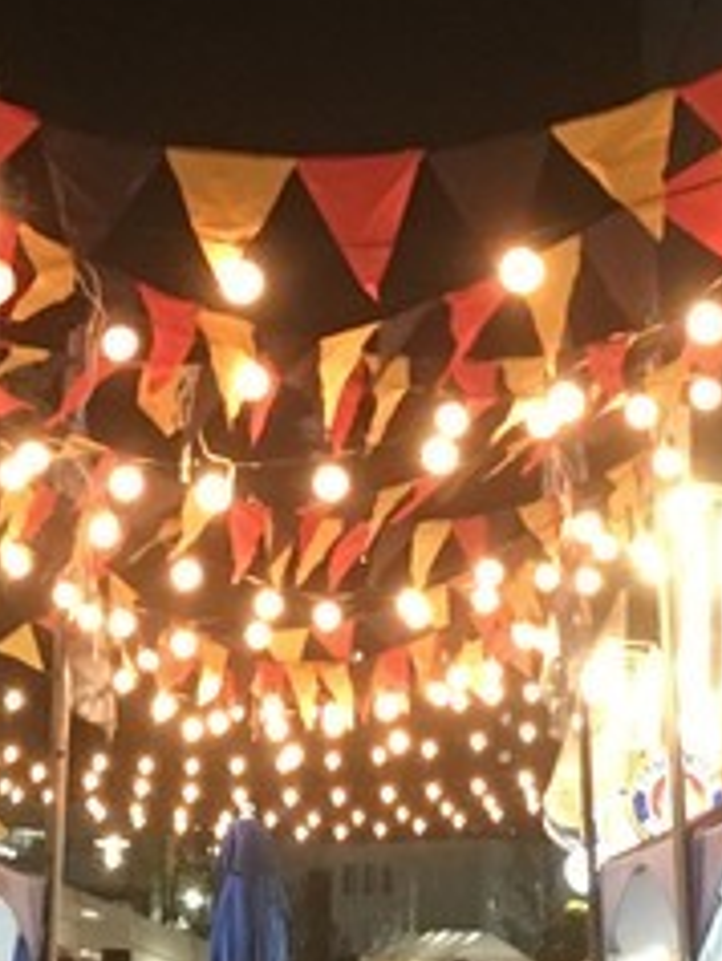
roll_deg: +0.3
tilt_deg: +15.4
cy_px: -162
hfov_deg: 10.1
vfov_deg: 13.1
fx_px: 4084
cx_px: 316
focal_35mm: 147
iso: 200
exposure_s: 1/17
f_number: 2.2
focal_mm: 4.15
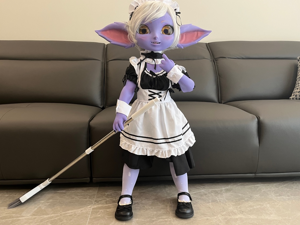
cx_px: 144
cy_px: 113
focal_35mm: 28
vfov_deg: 49.8
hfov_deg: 63.4
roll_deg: +1.1
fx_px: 243
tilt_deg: -8.8
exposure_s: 1/50
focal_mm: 5.1
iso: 160
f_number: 1.6
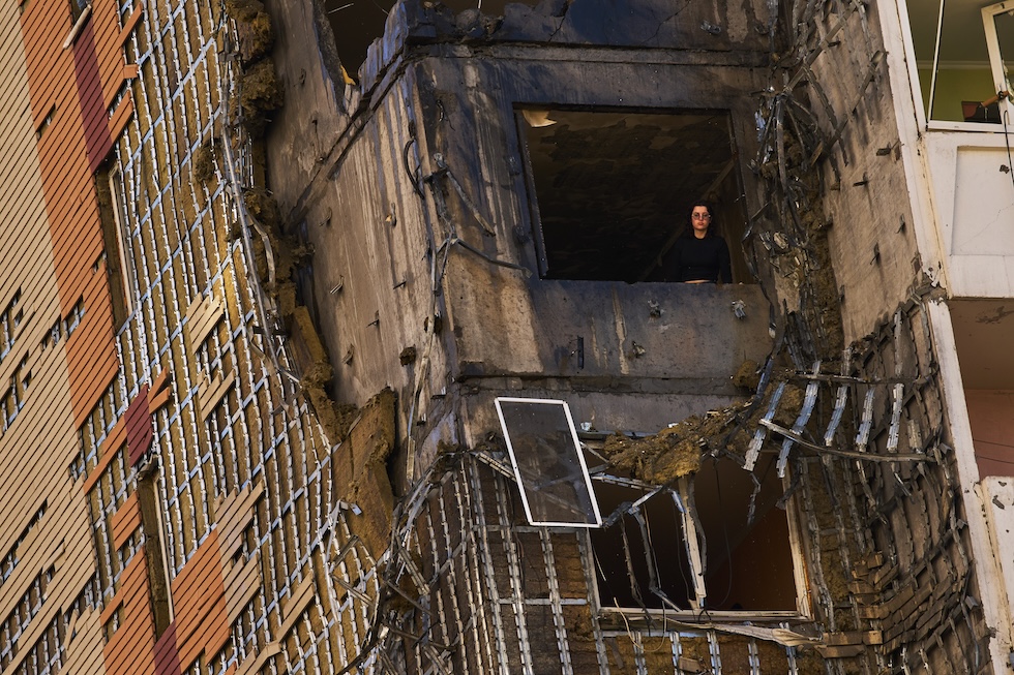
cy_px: 338
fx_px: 8054
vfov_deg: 4.8
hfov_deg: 7.2
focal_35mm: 286
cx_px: 507
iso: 160
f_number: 4.5
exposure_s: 1/640
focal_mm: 191
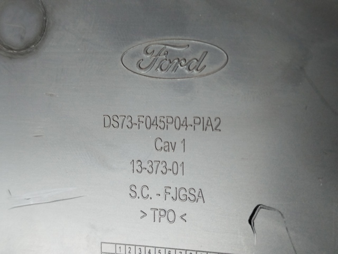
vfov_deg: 30.3
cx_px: 169
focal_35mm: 48
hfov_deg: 39.7
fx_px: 469
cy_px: 127
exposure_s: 1/33
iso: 640
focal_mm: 5.31
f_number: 1.7
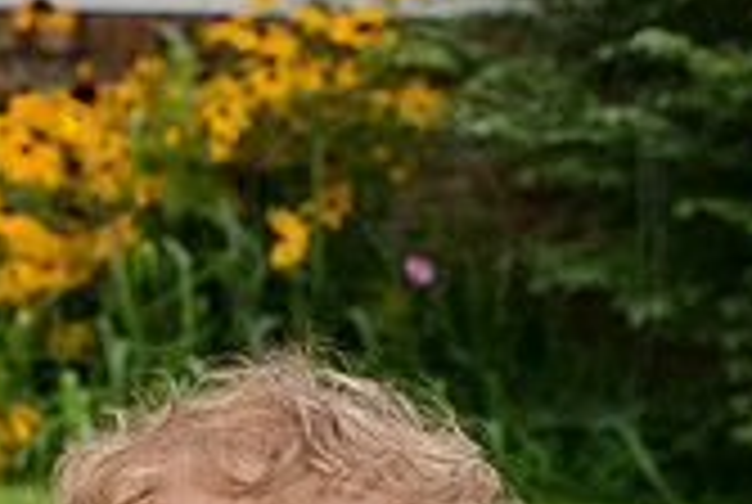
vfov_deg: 7.0
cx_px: 395
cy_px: 793
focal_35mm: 195
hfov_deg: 10.5
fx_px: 4081
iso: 500
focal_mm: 50
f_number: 9
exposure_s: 1/400
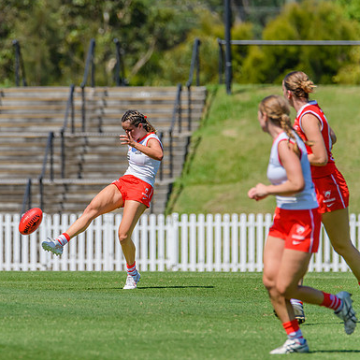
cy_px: 180
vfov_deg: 2.3
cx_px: 123
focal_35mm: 778
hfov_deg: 2.3
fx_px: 9154
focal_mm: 600
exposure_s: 1/2000
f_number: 10
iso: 800
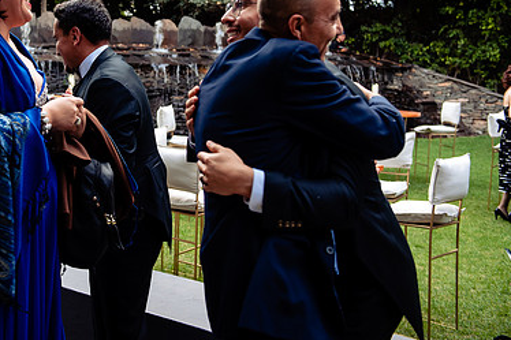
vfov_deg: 22.7
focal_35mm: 59
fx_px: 837
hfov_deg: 33.3
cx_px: 131
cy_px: 80
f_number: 3.5
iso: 500
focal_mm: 38
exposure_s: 1/125
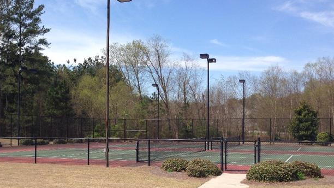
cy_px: 124
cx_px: 144
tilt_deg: +1.6
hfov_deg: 43.6
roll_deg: -0.5
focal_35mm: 47
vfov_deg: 25.3
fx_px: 416
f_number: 2.4
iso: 50
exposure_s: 1/1391
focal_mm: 4.12
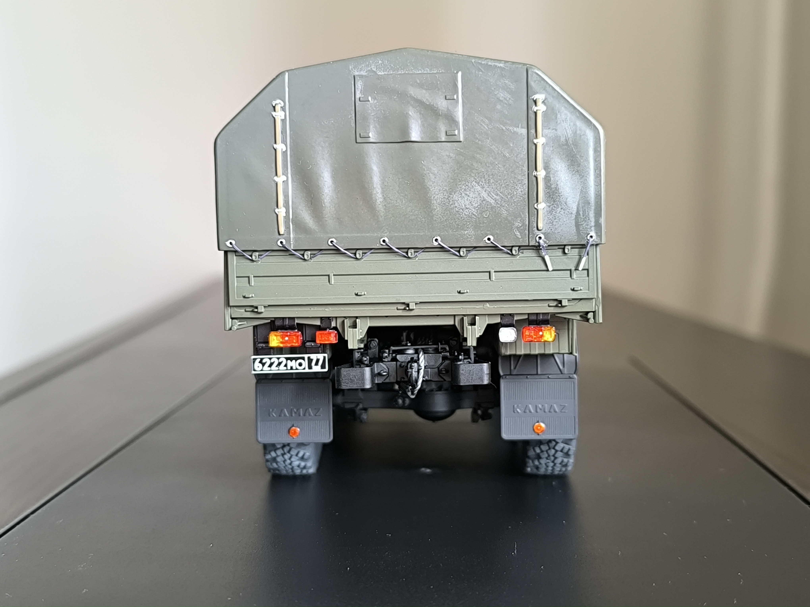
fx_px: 1076
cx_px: 405
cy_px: 304
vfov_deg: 31.5
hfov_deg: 41.2
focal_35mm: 46
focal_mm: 6.14
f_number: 1.65
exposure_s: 1/33.3
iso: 1000
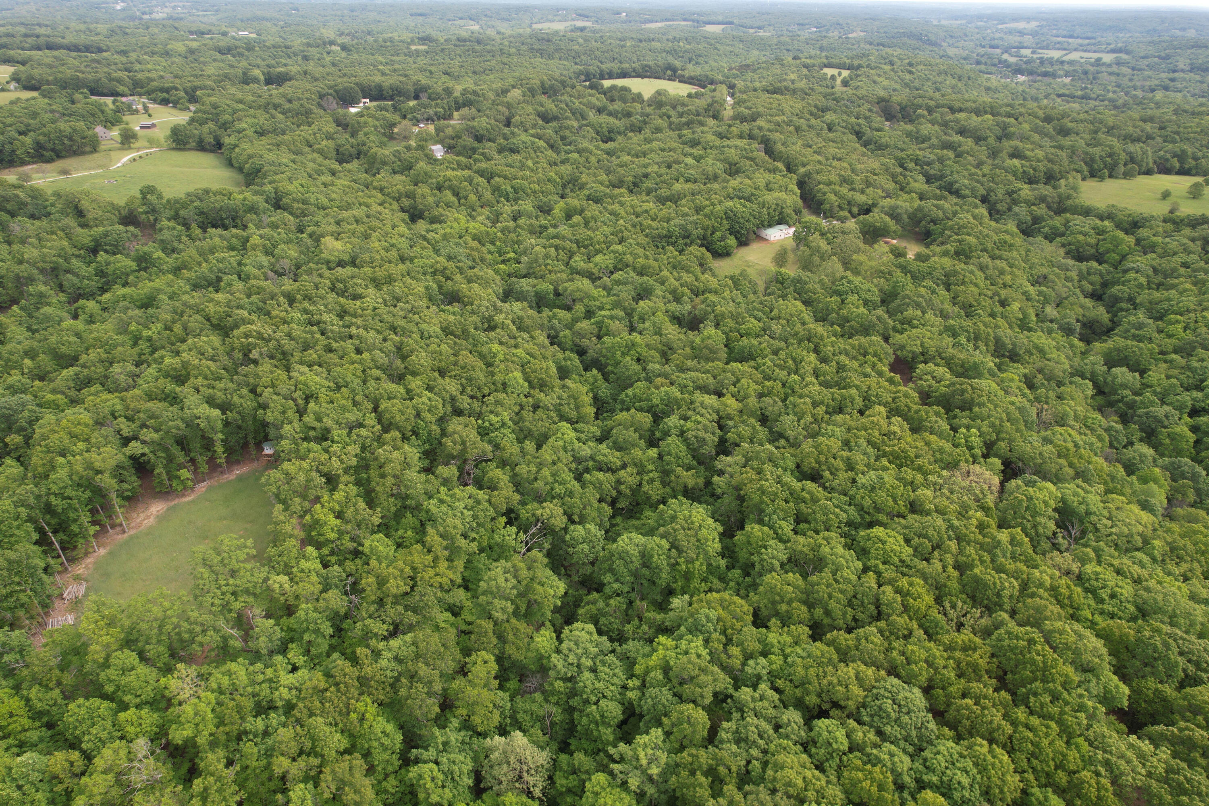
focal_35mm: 22
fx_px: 739
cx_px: 604
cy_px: 403
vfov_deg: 57.2
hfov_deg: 78.6
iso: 100
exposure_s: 1/640
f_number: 2.8
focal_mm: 8.38
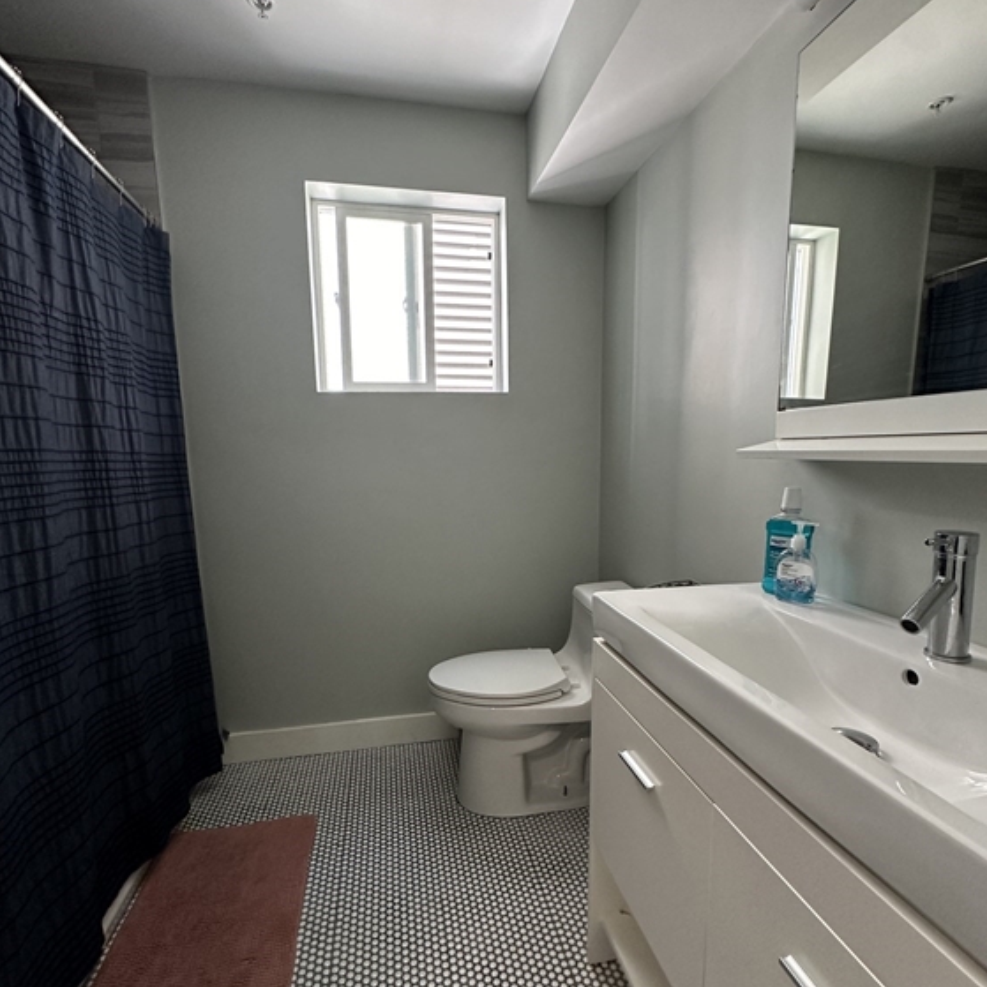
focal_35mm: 17
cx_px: 498
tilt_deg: -7.8
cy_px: 524
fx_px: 548
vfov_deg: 83.9
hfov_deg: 84.0
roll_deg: +0.6
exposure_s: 1/120
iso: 250
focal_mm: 2.22
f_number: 2.2
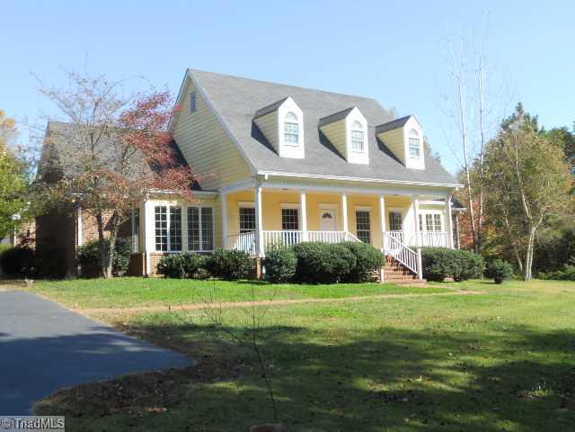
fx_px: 631
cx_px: 288
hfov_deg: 49.0
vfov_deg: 37.7
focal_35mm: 38
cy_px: 216
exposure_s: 1/320
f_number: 3.9
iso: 80
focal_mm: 6.9
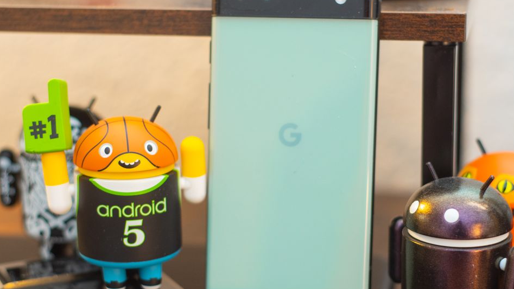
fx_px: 1063
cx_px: 270
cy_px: 178
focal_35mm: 78
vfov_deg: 15.5
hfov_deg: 27.2
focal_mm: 50
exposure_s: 1/60
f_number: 2.2
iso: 800
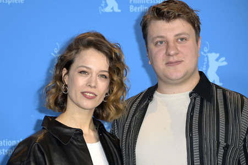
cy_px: 82
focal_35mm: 150
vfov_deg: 9.1
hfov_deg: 13.7
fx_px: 1033
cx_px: 124
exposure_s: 1/250
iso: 1000
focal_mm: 150
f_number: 5.6
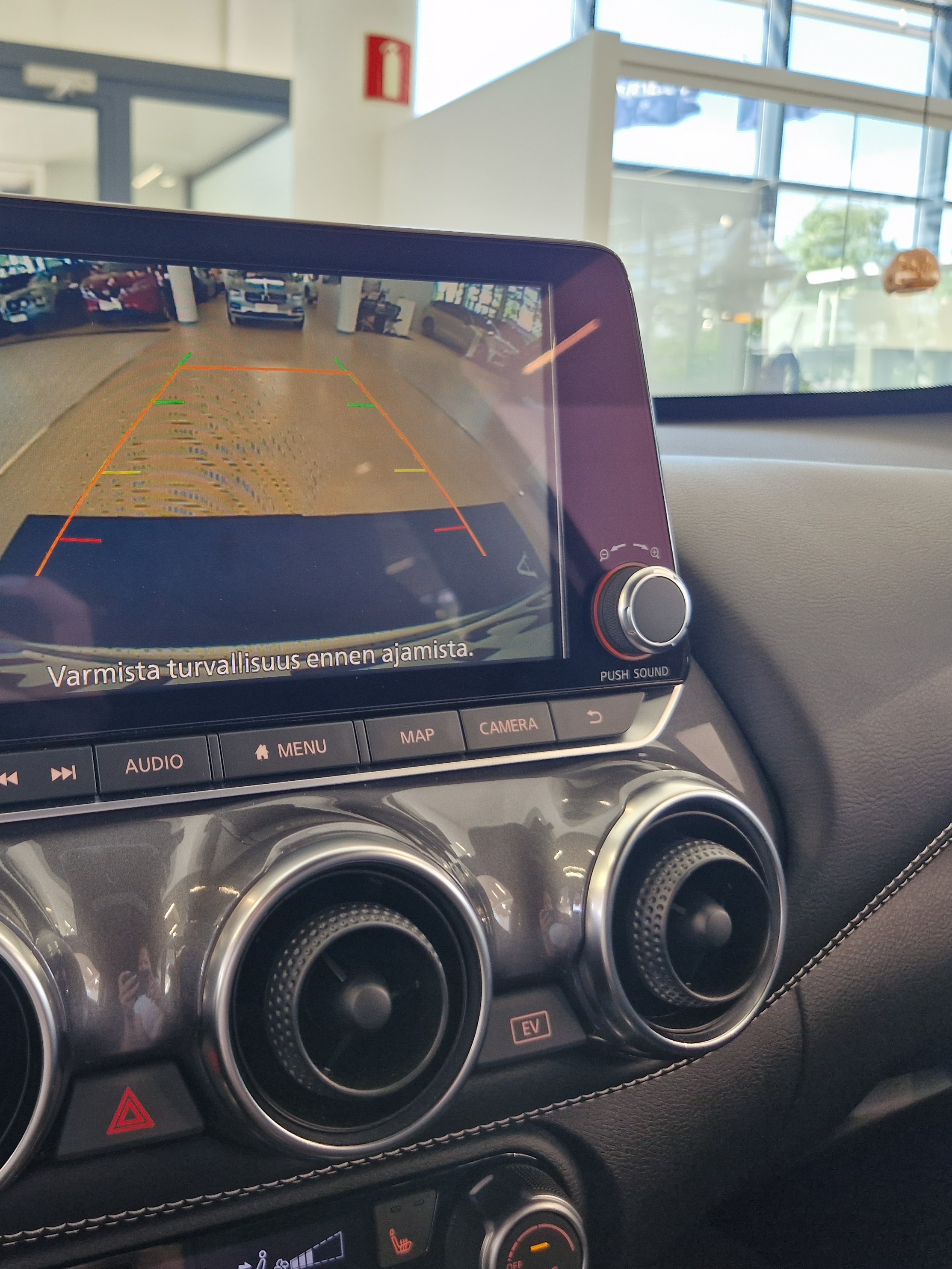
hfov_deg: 44.2
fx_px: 1137
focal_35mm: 31
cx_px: 257
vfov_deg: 58.4
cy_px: 634
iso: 160
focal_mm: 5.4
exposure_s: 1/100
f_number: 1.8
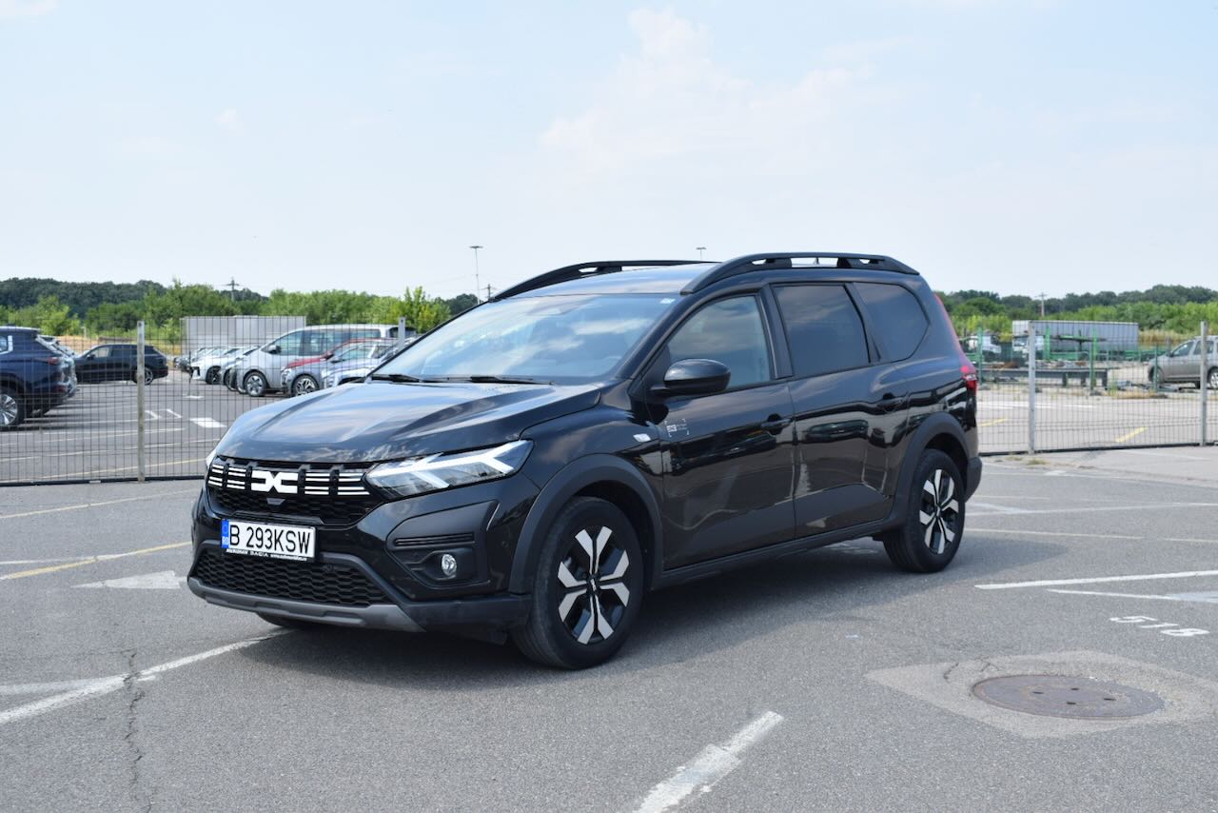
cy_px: 406
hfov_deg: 43.6
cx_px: 609
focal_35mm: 45
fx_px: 1523
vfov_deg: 29.9
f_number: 9
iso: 200
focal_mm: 30
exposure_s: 1/320
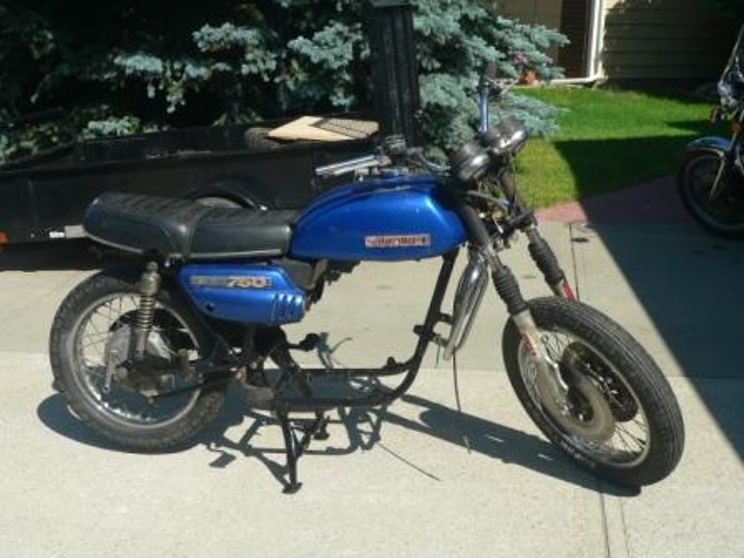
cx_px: 372
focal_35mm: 44
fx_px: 946
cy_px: 279
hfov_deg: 42.9
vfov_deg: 32.9
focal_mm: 7.4
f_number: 5.2
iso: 100
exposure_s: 1/500
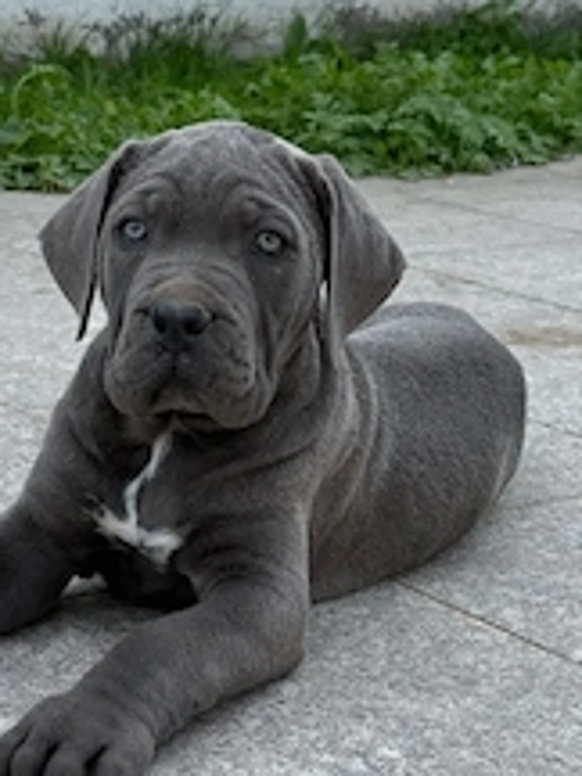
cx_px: 126
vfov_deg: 22.0
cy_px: 463
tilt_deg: -18.8
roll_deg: -4.5
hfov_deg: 16.5
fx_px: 1995
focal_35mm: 89
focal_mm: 6.76
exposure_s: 1/1484
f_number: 1.78
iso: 80
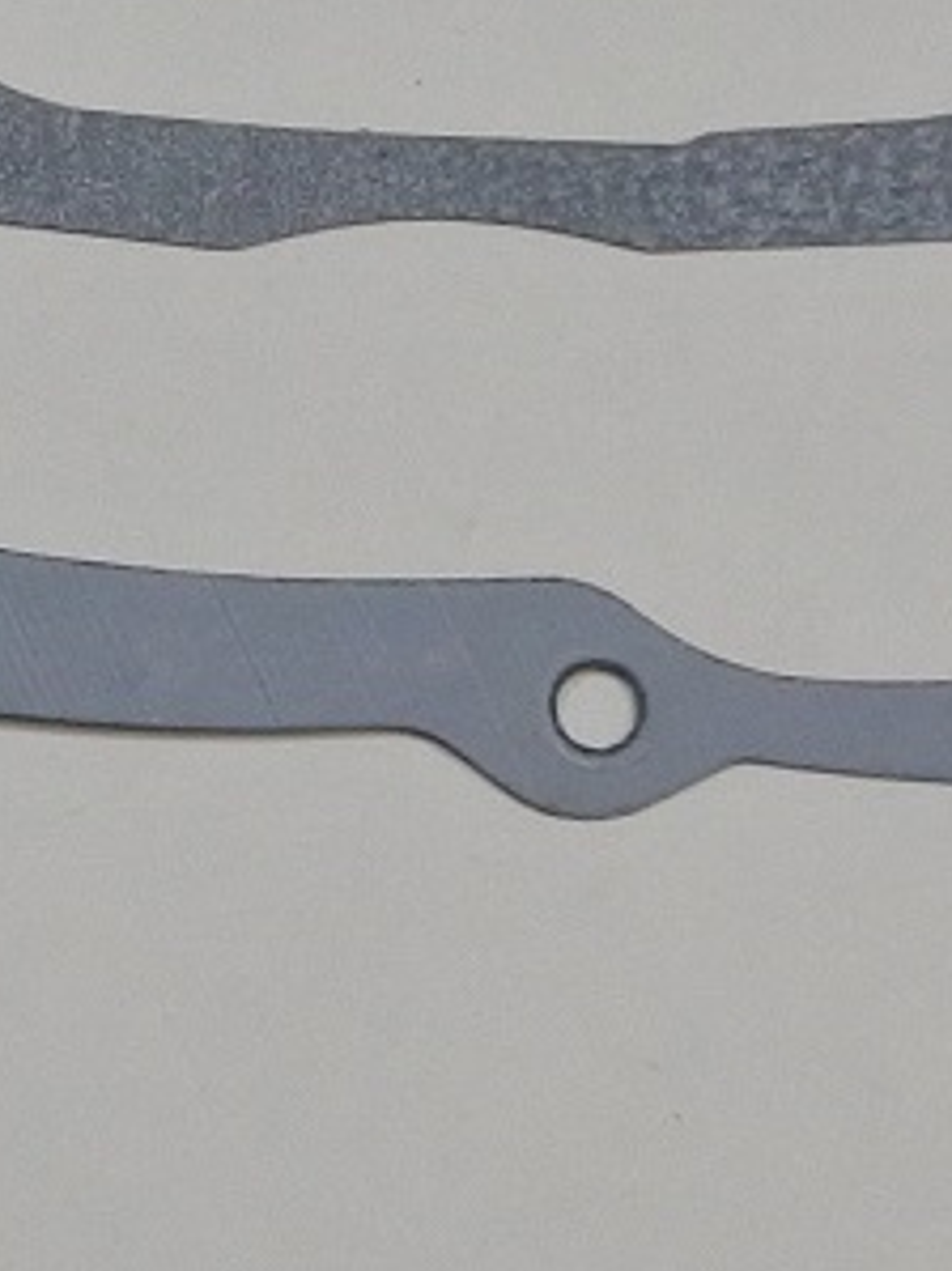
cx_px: -597
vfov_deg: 7.9
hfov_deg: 6.0
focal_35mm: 245
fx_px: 8990
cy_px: -670
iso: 450
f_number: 4.5
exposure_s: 1/125
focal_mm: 18.4
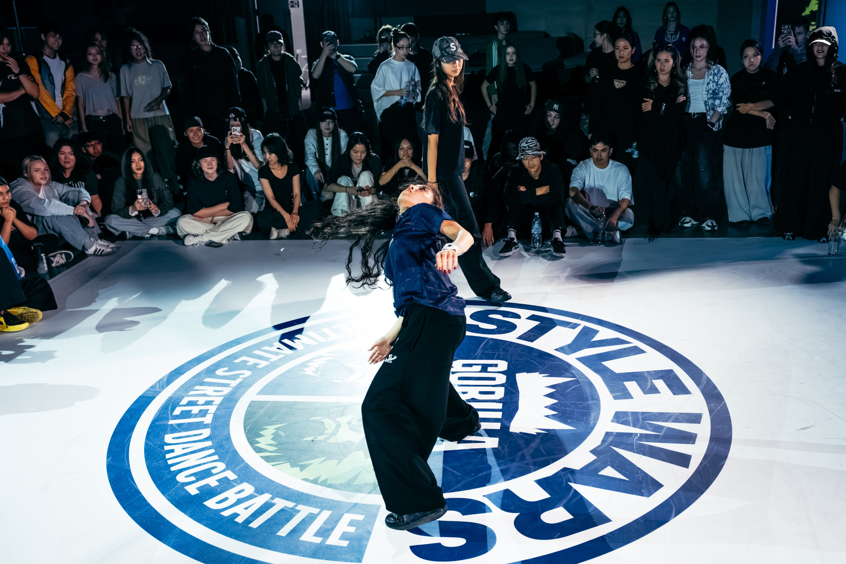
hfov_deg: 51.0
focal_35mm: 38
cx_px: 466
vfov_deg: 35.3
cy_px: 291
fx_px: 886
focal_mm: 34
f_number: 2.8
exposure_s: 1/800
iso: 3200
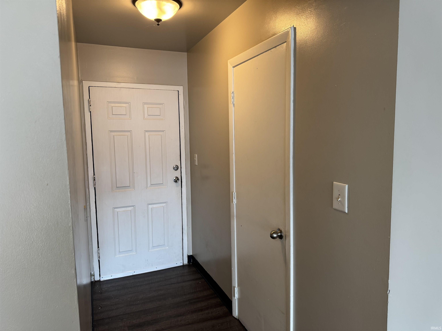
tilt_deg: -6.4
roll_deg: +0.4
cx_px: 221
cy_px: 166
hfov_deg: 71.6
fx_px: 306
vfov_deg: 56.8
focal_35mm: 24
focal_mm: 6.76
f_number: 1.78
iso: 160
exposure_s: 1/120
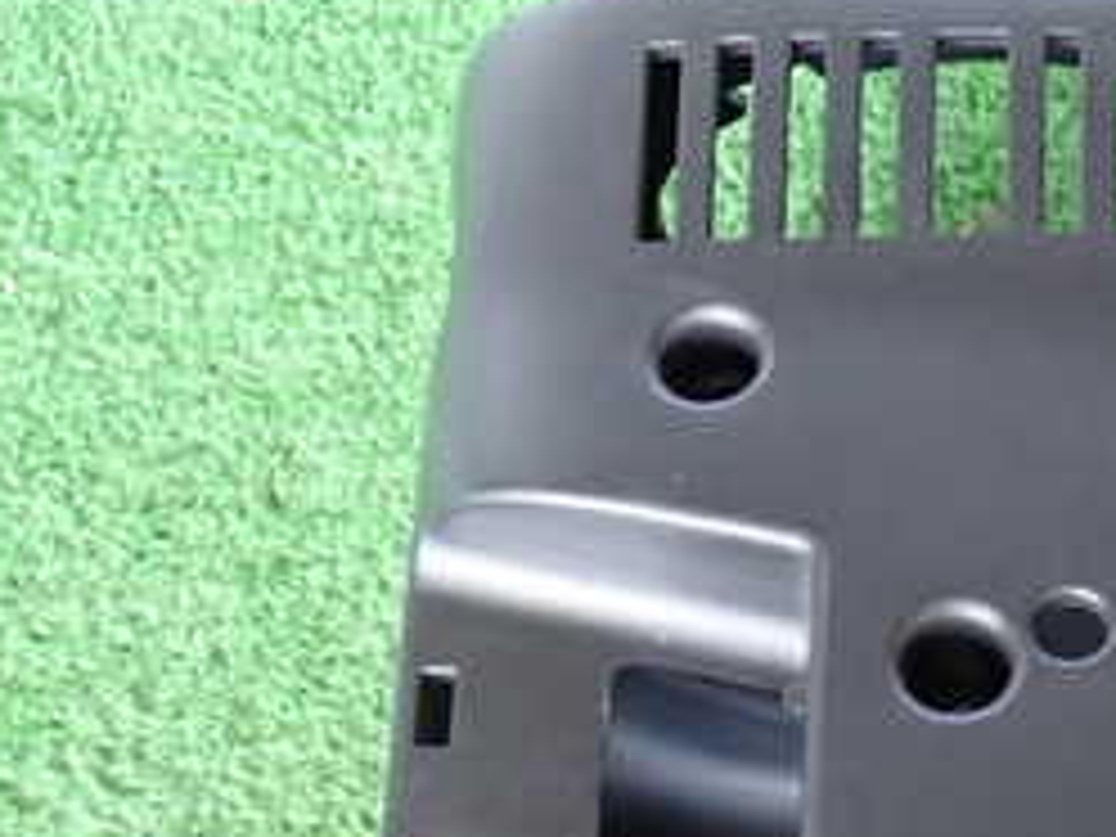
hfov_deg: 22.1
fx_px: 2805
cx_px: 936
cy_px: 765
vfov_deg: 16.7
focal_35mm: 87
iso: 500
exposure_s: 1/40
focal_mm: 6.37
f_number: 2.5
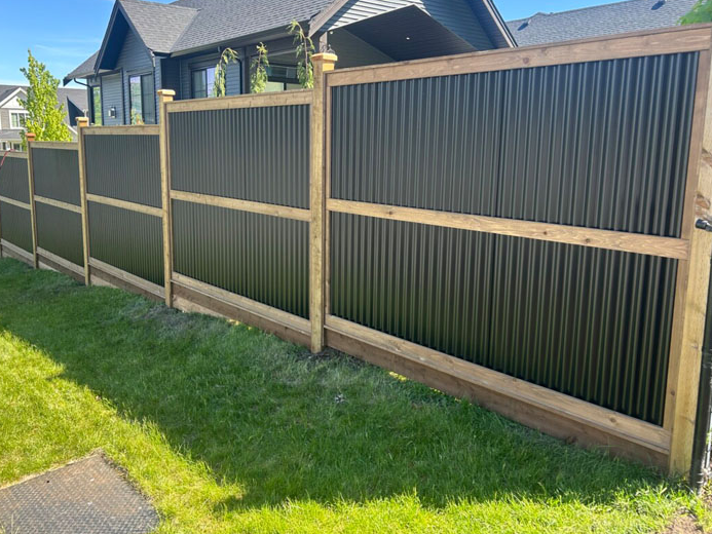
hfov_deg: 59.7
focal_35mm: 30
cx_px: 307
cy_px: 235
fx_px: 617
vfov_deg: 46.7
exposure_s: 1/611
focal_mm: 5.7
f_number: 1.5
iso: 50
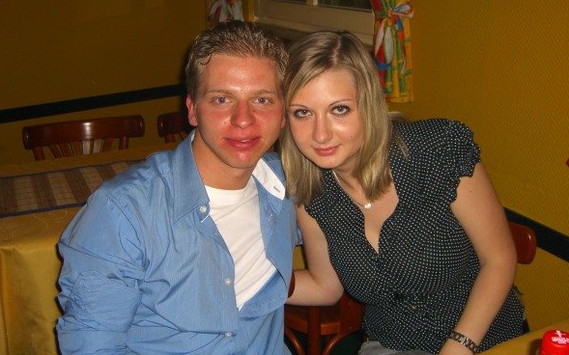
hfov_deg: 48.2
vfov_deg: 31.2
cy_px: 154
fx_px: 636
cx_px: 287
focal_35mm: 41
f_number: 2.8
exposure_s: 1/60
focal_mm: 7.9
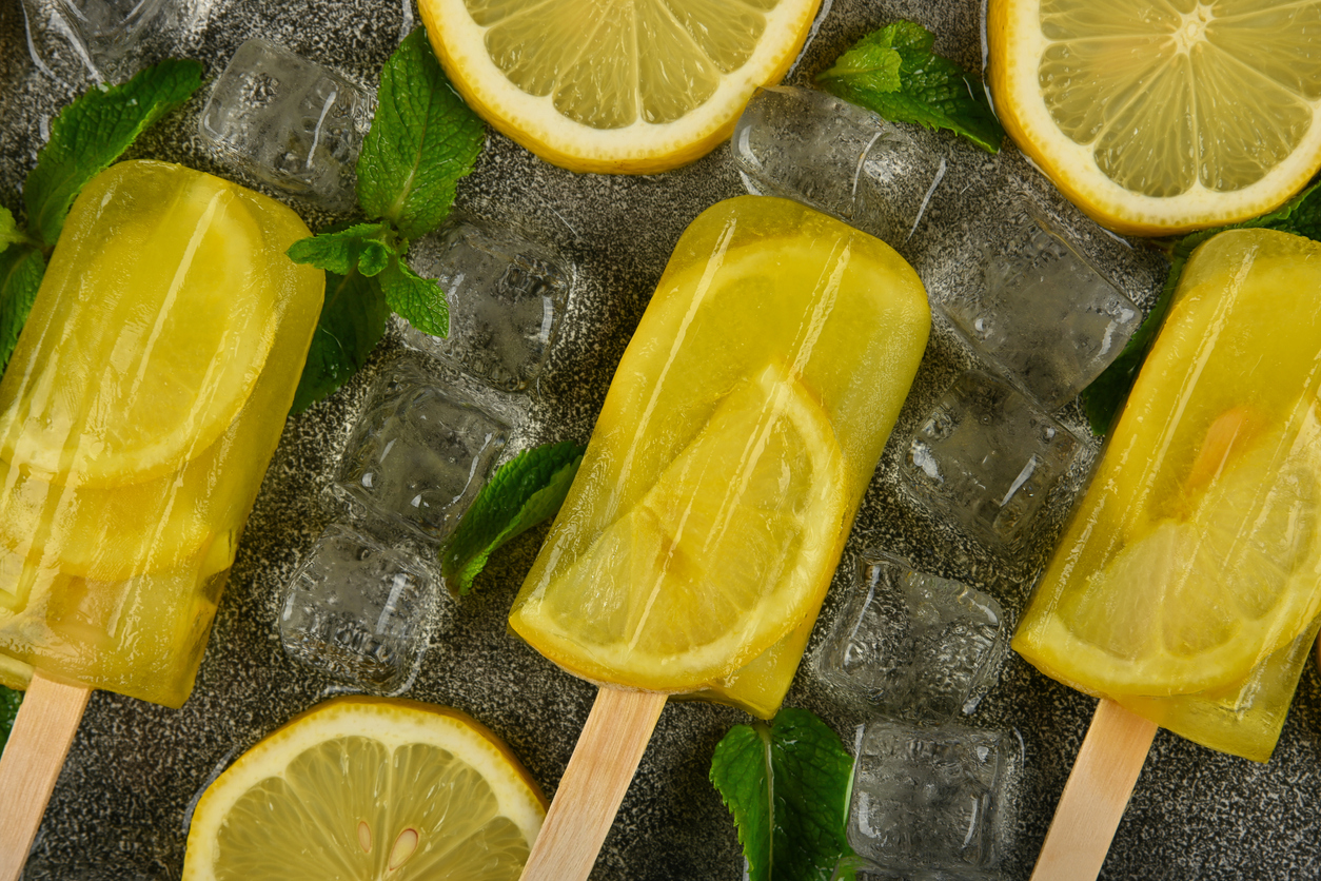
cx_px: 660
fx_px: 4403
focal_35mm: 120
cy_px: 440
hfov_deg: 17.1
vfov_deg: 11.4
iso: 100
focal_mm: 120
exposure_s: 1/200
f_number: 11
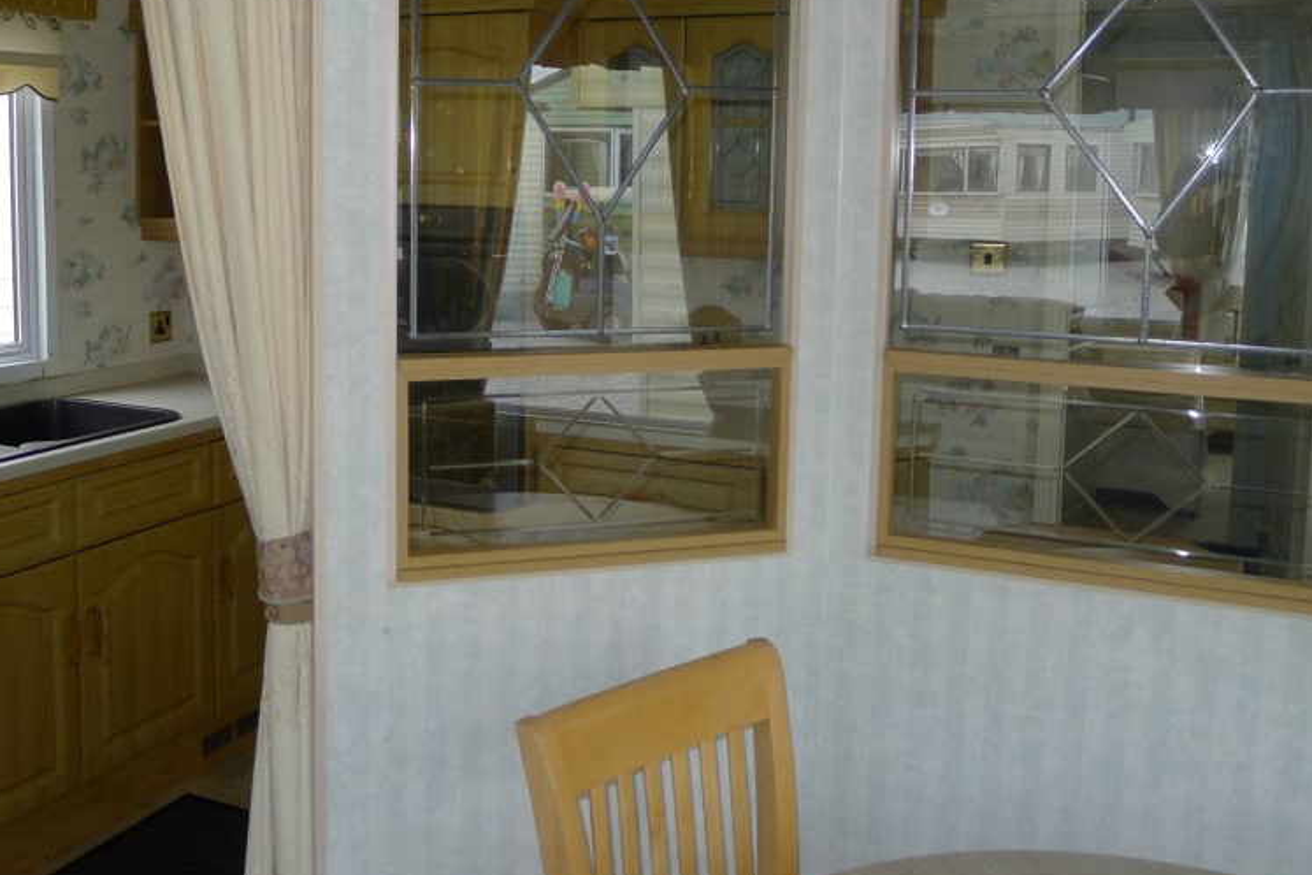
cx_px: 477
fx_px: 1348
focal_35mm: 37
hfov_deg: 51.3
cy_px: 311
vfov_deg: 35.7
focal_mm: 5.1
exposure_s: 1/60
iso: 100
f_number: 2
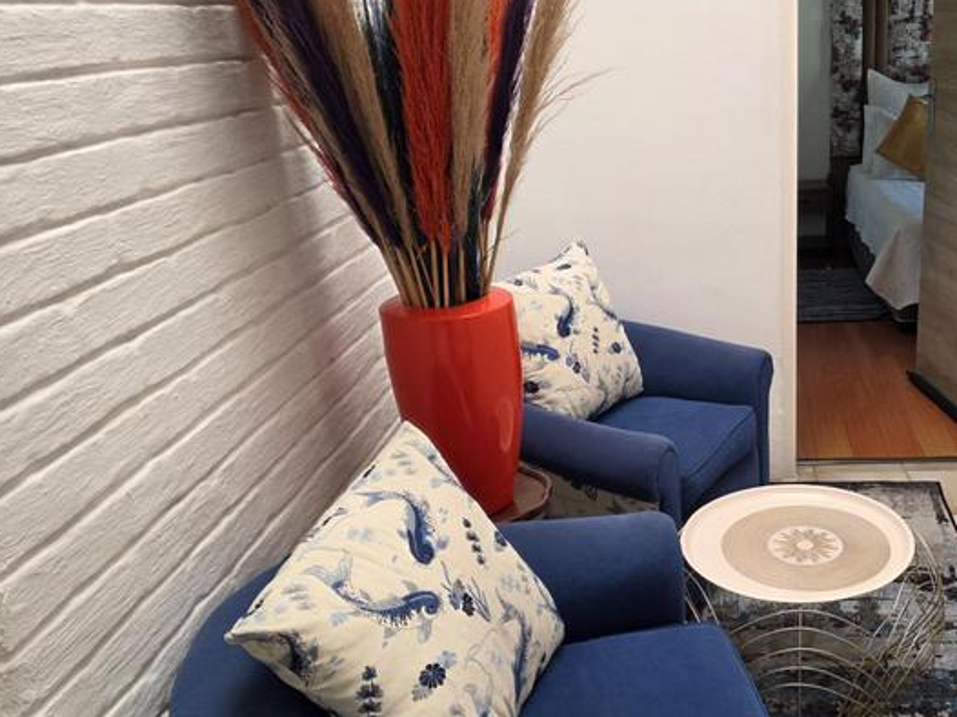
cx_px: 717
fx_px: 967
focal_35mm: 35
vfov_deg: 40.6
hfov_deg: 50.5
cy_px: 391
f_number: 1.7
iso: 160
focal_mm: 6.3
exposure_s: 1/180
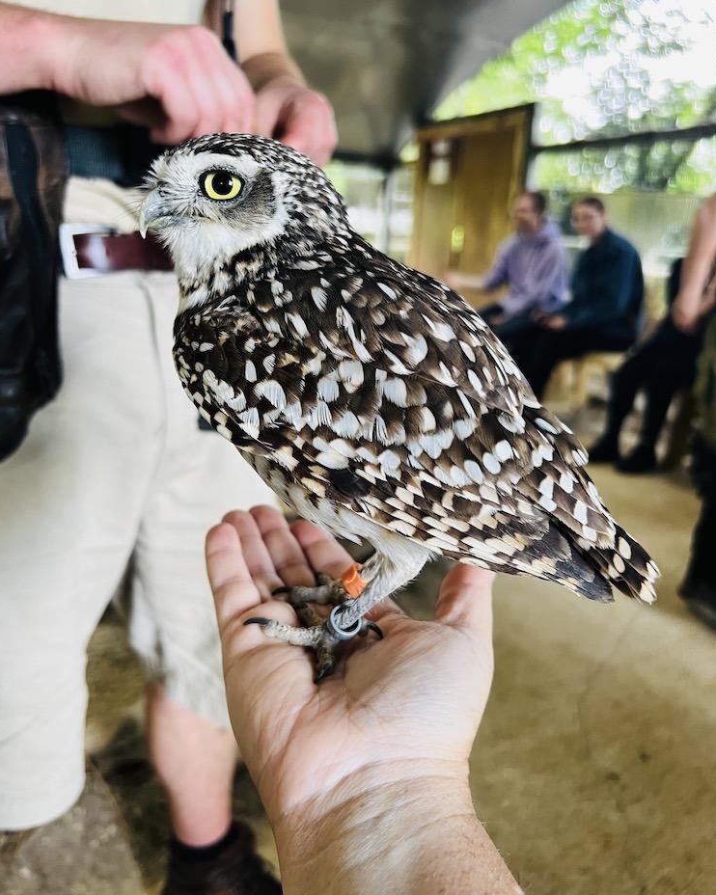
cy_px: 440
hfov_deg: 51.5
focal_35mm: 28
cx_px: 349
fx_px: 742
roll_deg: -1.9
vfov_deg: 62.2
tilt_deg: -17.9
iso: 160
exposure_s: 1/50
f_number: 1.5
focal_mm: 5.7
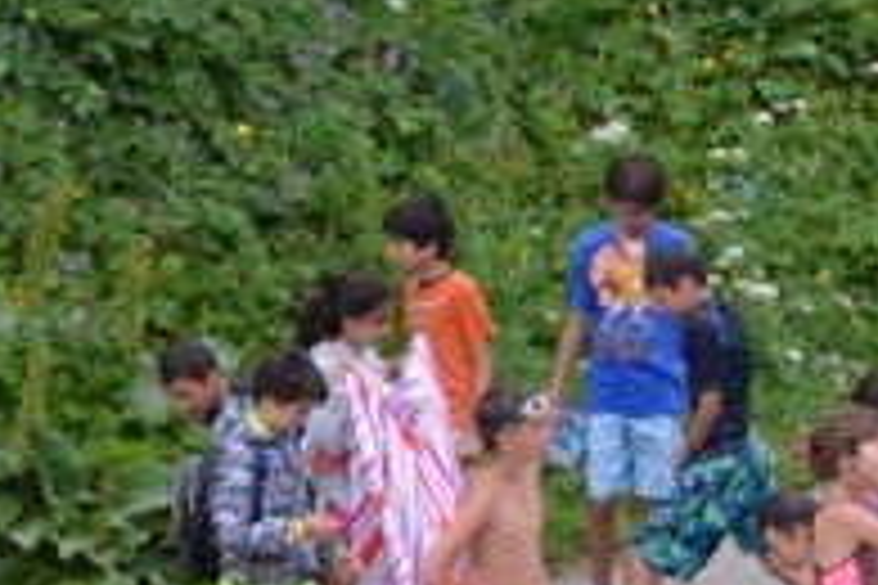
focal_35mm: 434
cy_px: 290
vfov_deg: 3.2
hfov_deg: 4.7
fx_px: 10575
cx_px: 1463
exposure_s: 1/1000
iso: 1600
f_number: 5.6
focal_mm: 55
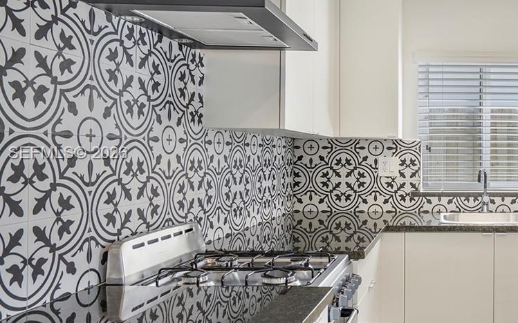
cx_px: 465
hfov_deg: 47.5
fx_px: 522
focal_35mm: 37
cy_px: 154
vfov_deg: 34.4
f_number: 7.1
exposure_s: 1/13
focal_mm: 17
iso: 100
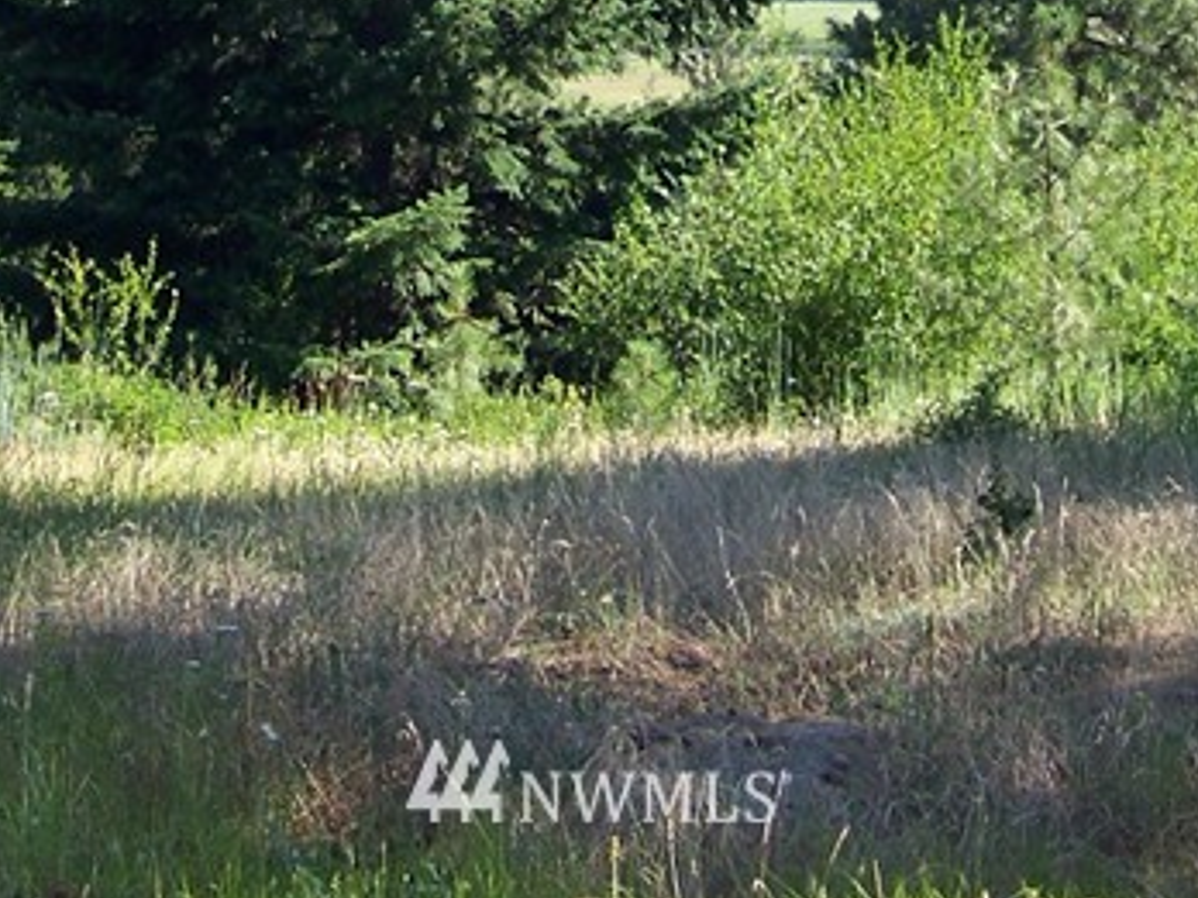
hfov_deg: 18.5
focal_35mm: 106
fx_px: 3668
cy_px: -409
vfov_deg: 13.3
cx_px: 599
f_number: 2.8
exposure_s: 1/250
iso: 64
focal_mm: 5.85
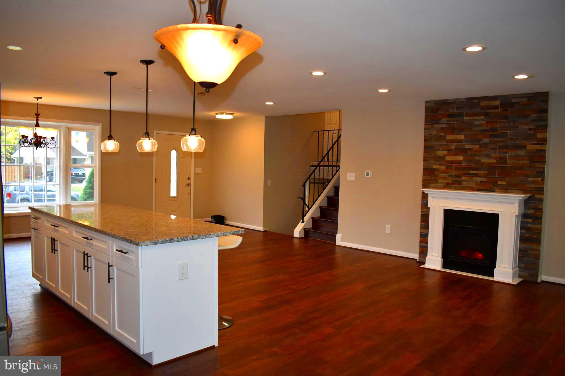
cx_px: 282
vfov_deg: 47.9
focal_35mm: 27
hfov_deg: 67.4
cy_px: 188
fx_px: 424
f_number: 3.5
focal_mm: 18
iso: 800
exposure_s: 1/200
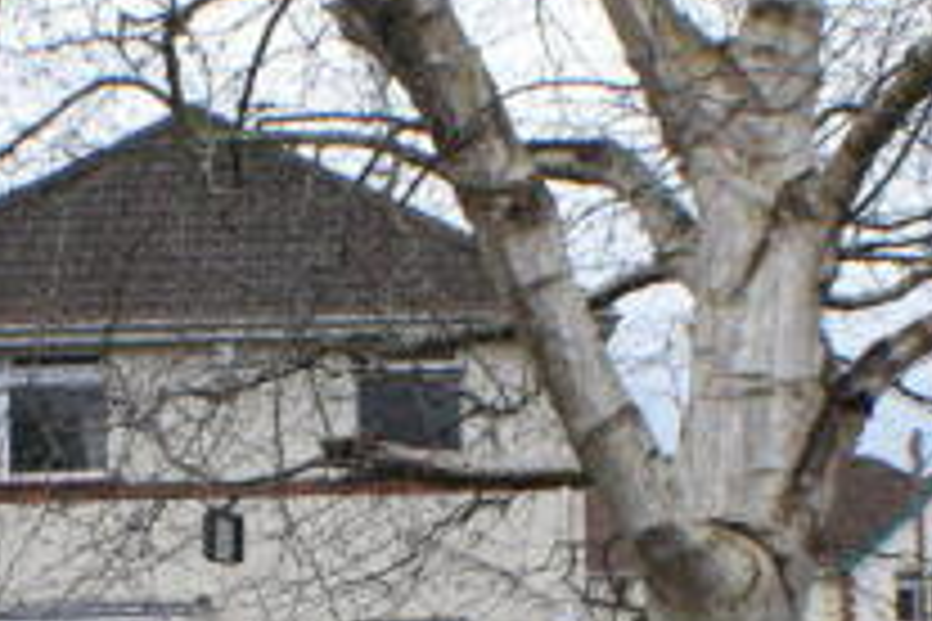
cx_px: 205
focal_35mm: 114
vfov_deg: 11.8
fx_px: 2951
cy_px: 731
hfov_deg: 17.8
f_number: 8
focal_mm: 24
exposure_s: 1/250
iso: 280
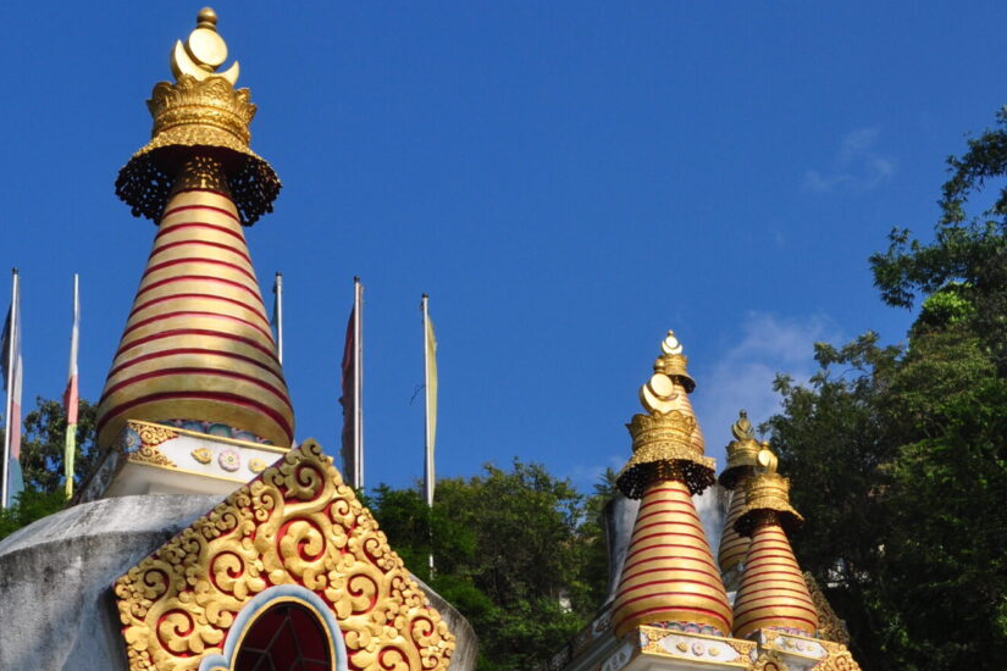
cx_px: 545
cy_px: 733
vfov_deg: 12.8
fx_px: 2937
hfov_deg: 19.5
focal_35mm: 105
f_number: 11
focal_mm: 36
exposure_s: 1/400
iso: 200
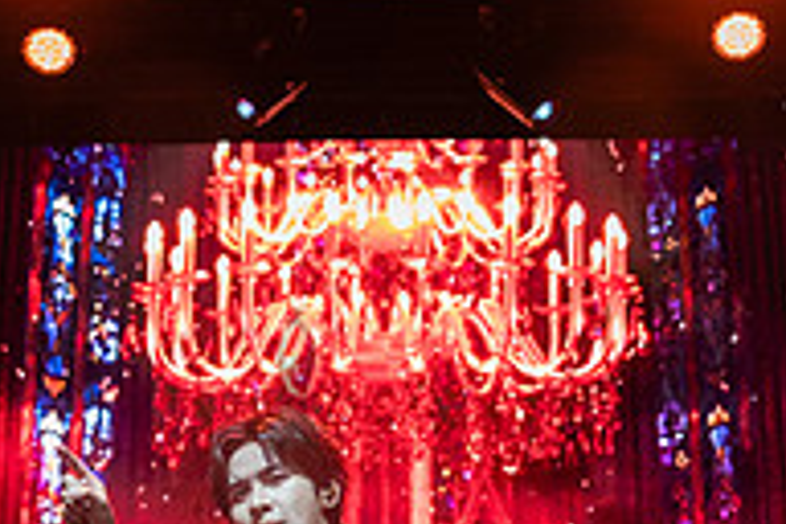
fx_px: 2663
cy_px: 666
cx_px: 350
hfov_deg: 16.8
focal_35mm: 122
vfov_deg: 11.0
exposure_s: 1/400
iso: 2000
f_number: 4
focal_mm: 35
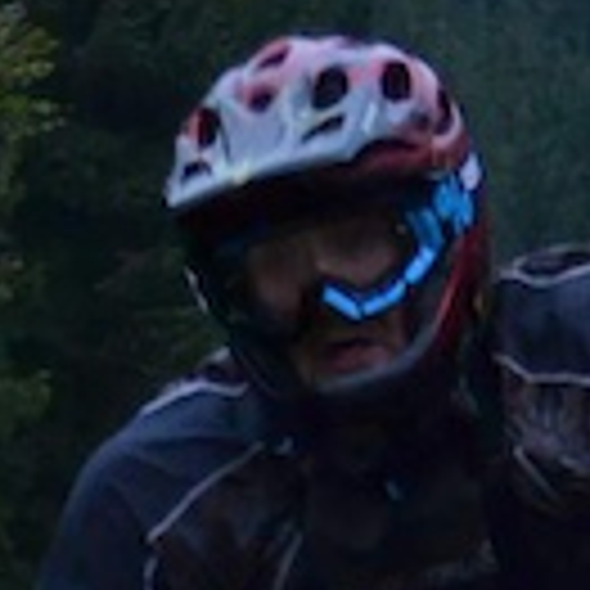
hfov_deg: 5.5
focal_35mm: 319
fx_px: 6151
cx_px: 338
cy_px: 1401
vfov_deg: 5.3
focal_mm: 32
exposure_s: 1/400
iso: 1600
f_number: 4.8
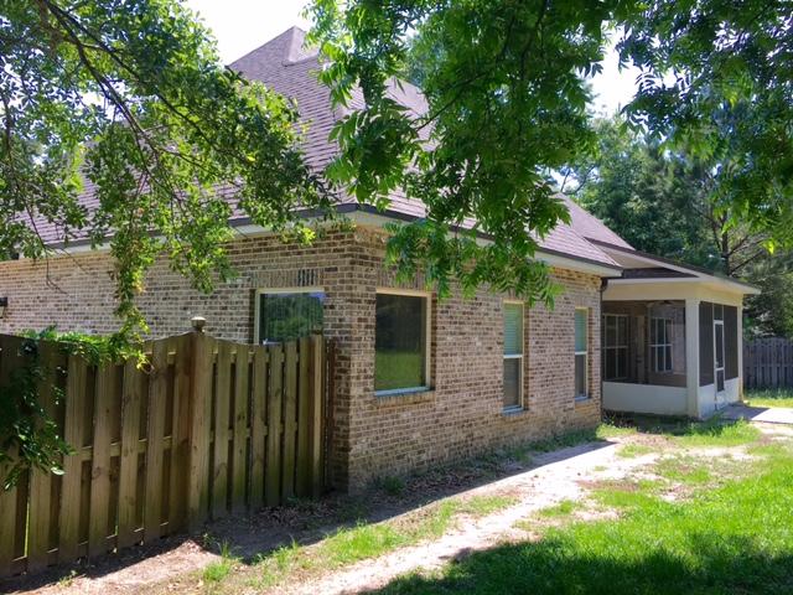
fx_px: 664
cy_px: 298
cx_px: 396
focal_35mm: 29
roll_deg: -0.3
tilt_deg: +2.7
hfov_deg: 61.7
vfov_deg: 48.2
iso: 25
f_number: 2.2
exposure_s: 1/455
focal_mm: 4.15
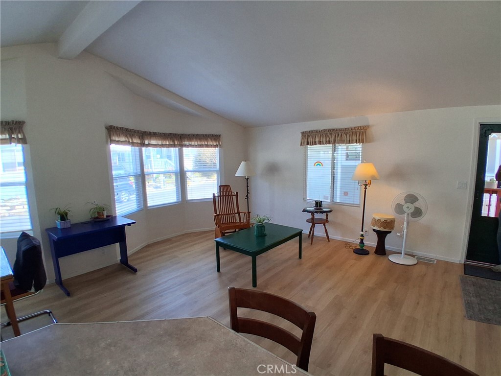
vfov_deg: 74.7
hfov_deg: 91.0
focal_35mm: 17
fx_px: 246
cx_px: 250
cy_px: 188
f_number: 2.2
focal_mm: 1.4
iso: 125
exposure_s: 1/120
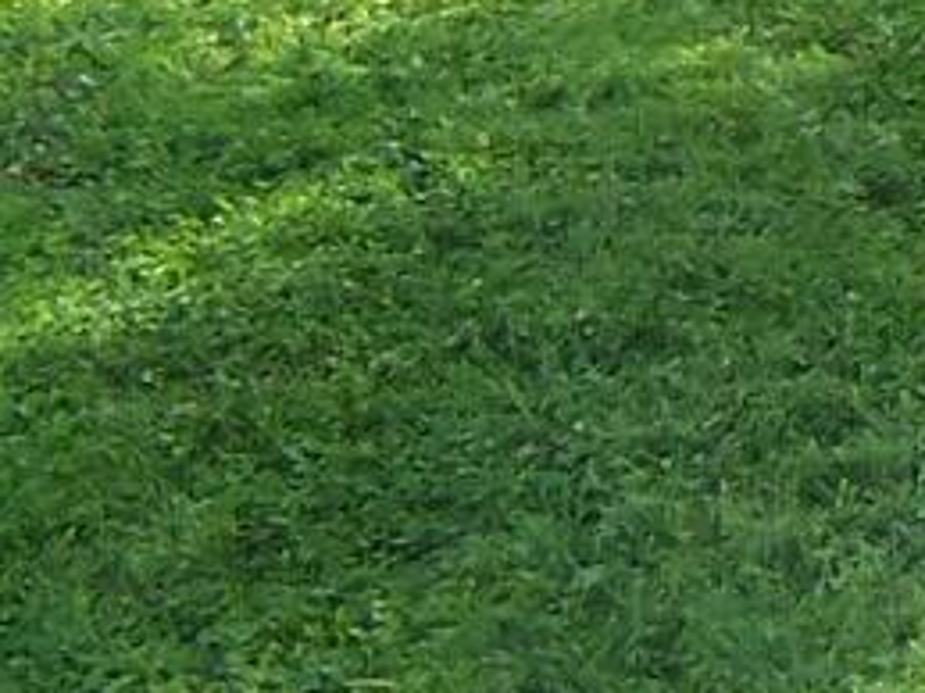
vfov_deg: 6.4
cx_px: 2539
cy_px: -529
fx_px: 6090
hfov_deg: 7.8
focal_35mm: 228
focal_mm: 6.3
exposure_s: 1/250
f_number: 2.8
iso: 80
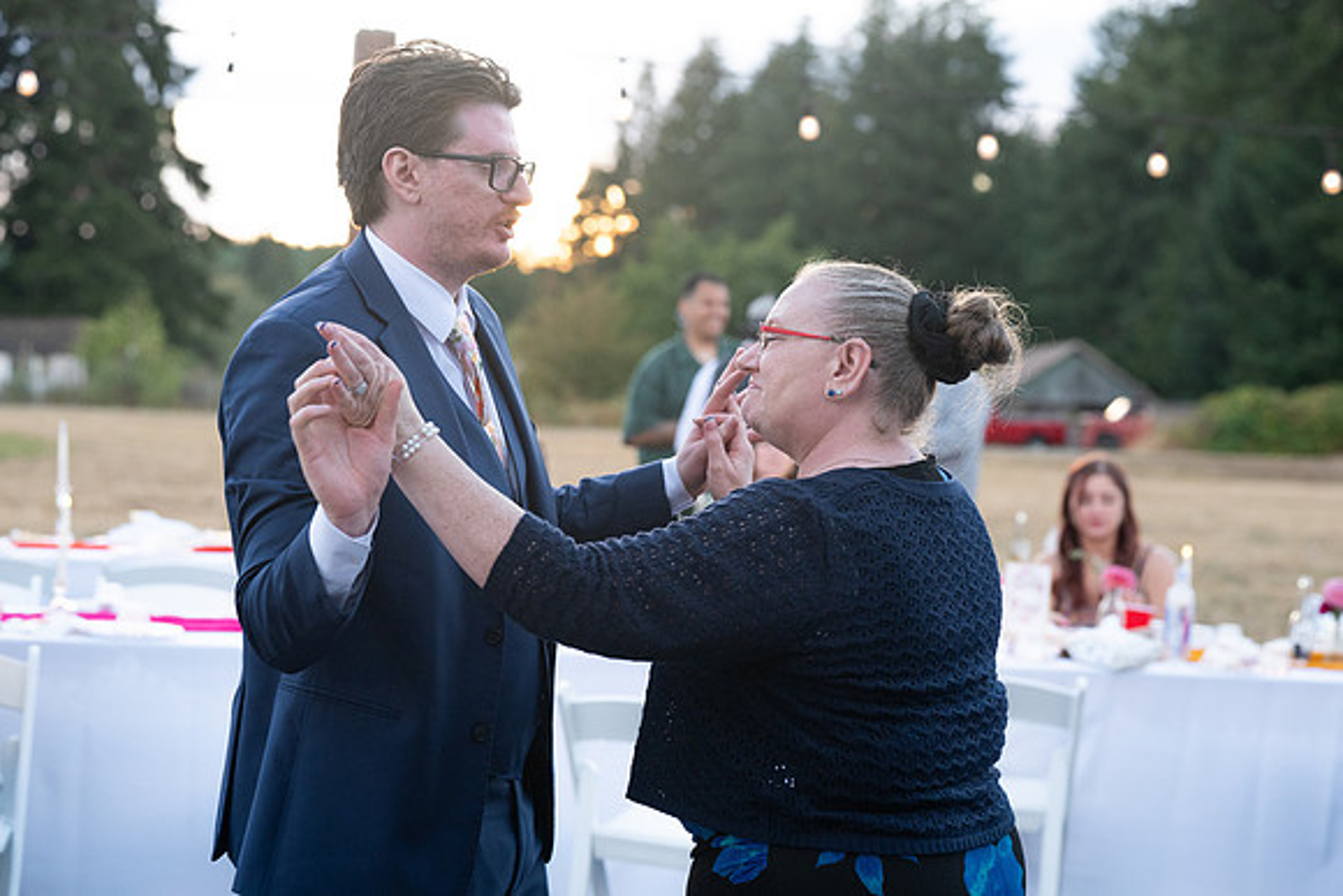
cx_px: 672
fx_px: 2798
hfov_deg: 27.0
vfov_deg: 18.2
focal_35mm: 75
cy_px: 448
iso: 2000
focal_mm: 75
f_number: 4
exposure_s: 1/500
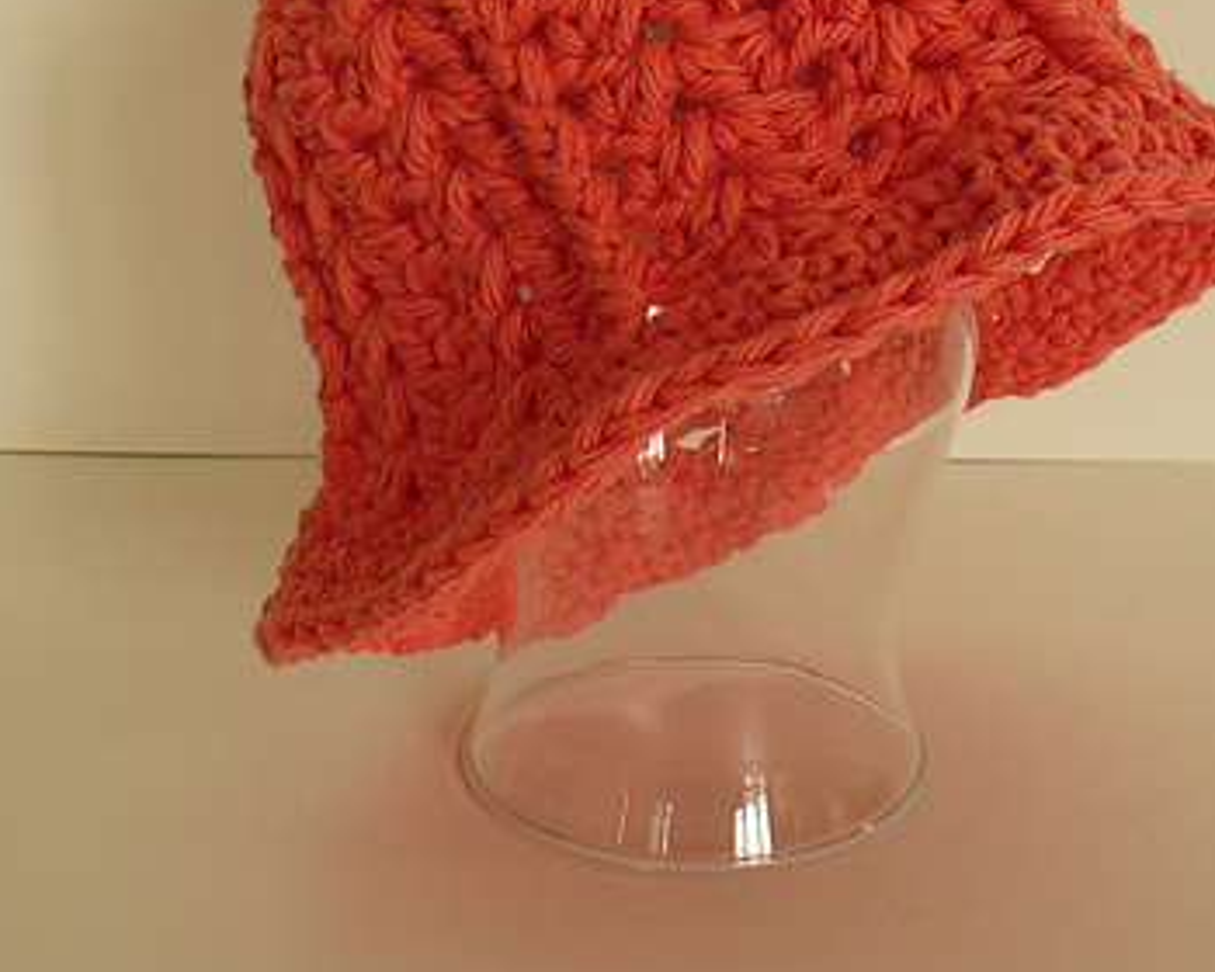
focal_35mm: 66
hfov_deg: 28.7
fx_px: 2373
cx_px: 684
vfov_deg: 23.0
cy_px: 288
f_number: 2.8
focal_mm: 6.1
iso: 100
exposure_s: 1/40
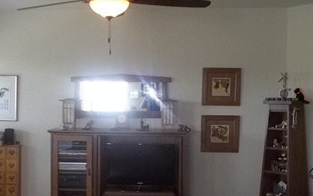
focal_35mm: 59
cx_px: 86
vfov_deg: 21.9
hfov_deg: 34.0
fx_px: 503
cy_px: 138
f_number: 2.9
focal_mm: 5.7
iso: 160
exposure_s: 1/50
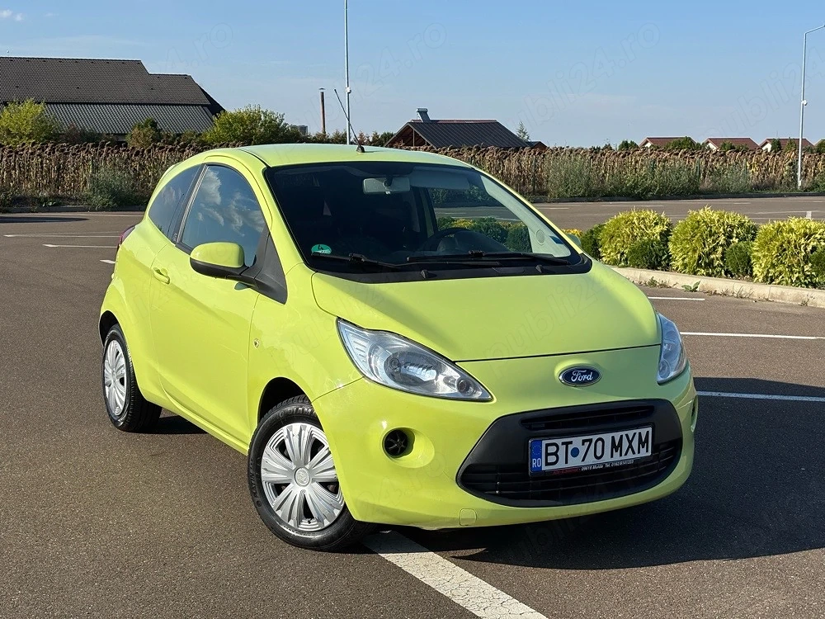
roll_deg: +0.5
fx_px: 1239
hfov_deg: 36.8
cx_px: 412
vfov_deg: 28.0
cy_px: 310
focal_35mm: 52
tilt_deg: -7.7
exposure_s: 1/3937
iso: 40
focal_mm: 5.96
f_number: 1.6
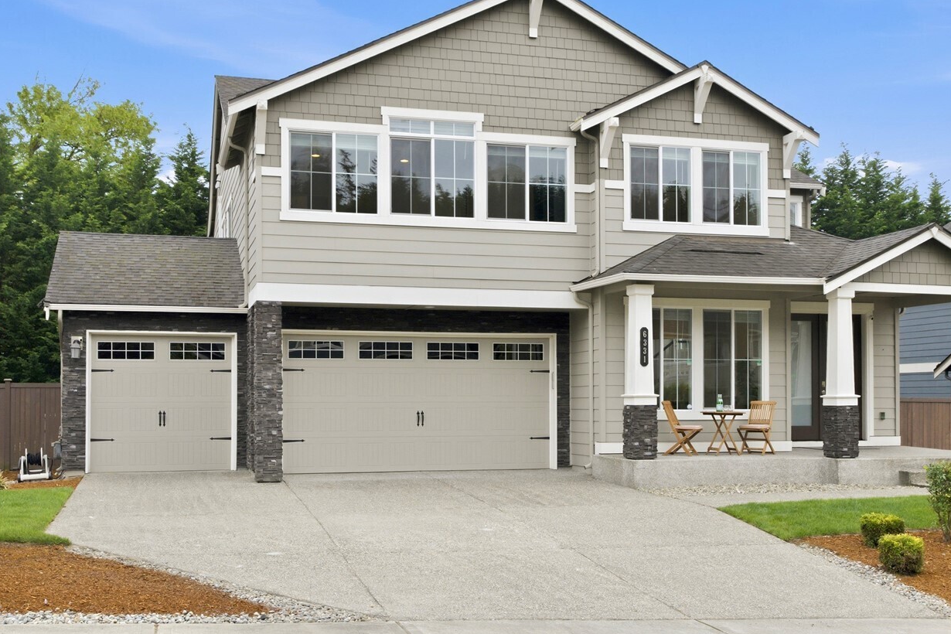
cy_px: 213
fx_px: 1057
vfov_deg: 33.1
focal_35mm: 40
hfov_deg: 48.5
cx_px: 488
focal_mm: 29
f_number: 9
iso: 400
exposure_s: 1/40
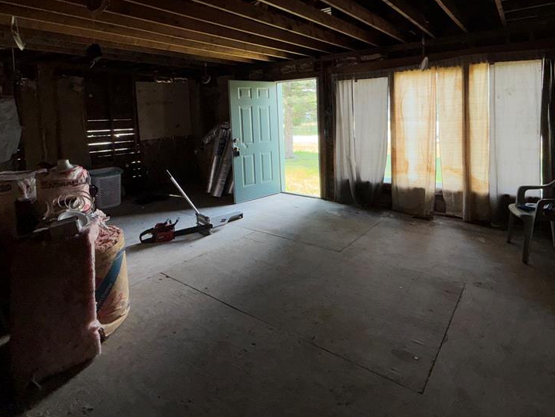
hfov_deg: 80.9
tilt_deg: -2.5
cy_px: 129
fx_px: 321
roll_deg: +1.9
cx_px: 331
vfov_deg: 63.8
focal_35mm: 20
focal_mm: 2.22
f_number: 2.2
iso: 40
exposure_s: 1/100
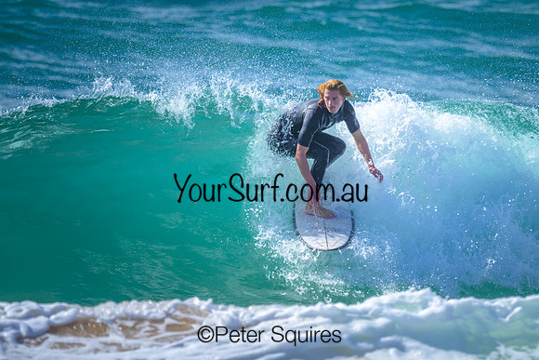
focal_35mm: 1099
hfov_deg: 1.9
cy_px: 136
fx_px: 16458
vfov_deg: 1.3
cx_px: 326
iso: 320
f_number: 6.3
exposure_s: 1/2000
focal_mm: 800
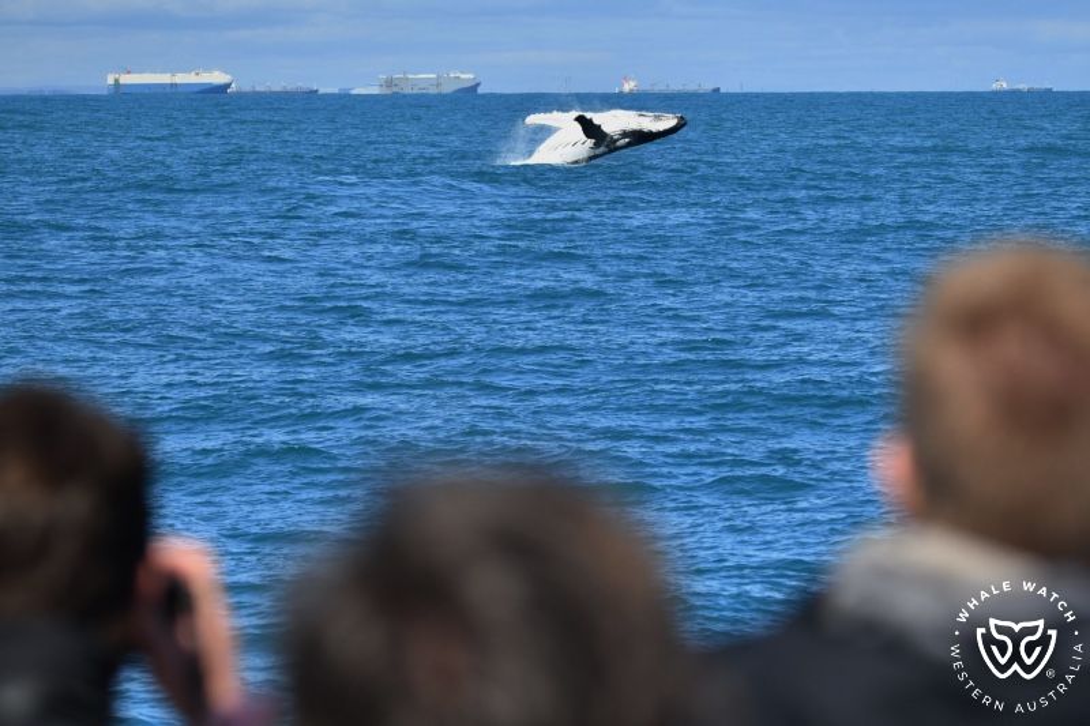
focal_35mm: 160
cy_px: 363
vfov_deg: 8.6
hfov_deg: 12.8
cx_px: 545
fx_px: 4843
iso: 1250
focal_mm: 160
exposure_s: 1/8000
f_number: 5.3
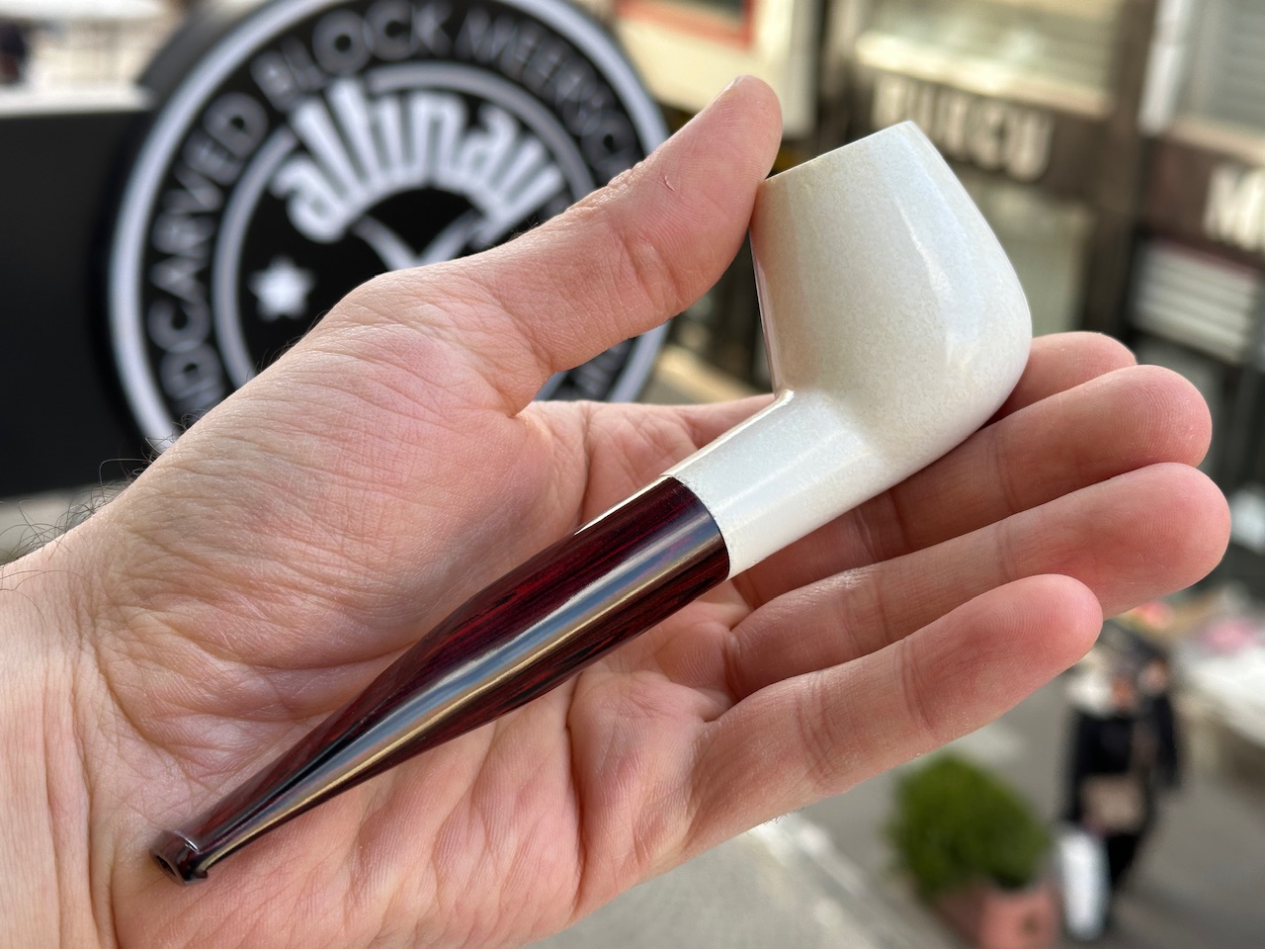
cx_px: 632
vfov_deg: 30.3
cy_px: 474
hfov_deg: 39.7
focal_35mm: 48
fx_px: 1754
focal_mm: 6.86
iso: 64
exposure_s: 1/450
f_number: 1.78
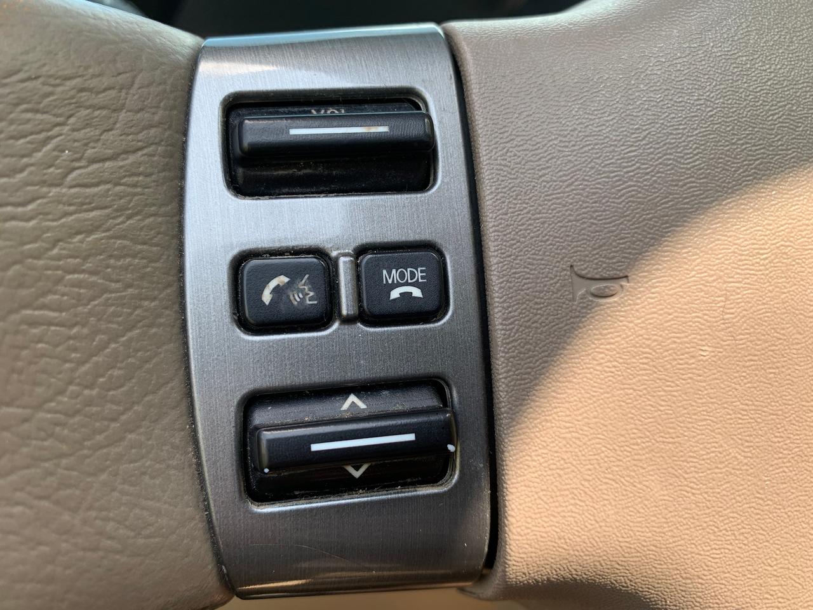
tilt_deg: -13.1
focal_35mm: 26
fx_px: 611
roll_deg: -13.1
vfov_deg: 53.1
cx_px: 406
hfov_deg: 67.3
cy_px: 305
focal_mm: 4.25
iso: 25
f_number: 1.8
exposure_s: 1/272
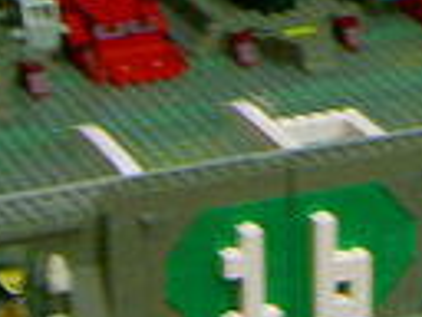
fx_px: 2889
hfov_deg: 8.3
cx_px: 369
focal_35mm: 237
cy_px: -238
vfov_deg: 6.2
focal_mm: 7.9
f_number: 2.8
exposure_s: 1/6
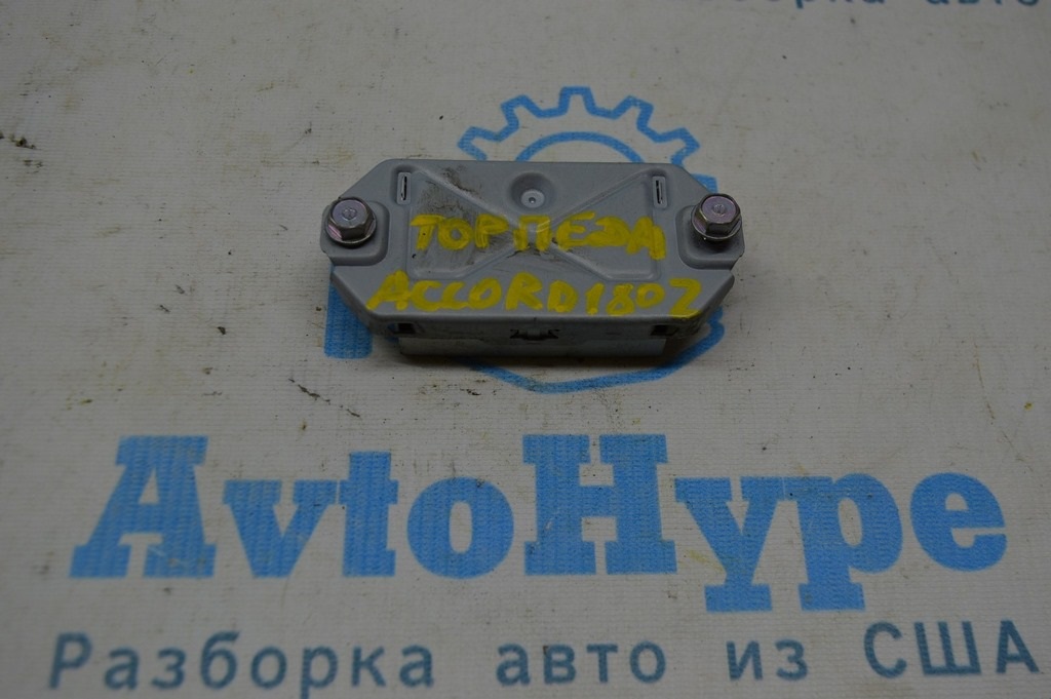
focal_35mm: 40
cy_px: 350
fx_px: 1181
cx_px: 526
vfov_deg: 33.0
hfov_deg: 48.0
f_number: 5.6
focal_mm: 27
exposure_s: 1/60
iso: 180
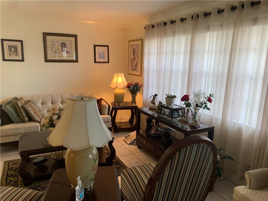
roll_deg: -1.1
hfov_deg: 67.3
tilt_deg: -11.2
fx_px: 201
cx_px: 134
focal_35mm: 26
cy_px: 100
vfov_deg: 53.1
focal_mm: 4.25
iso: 125
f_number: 1.8
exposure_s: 1/60
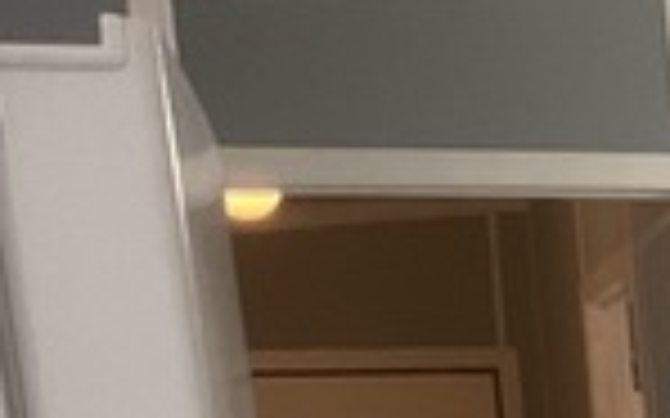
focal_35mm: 132
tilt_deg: -10.9
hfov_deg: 13.3
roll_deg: +1.7
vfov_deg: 9.1
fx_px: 2409
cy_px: 921
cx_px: 1389
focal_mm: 3
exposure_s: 1/60
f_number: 1.8
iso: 64
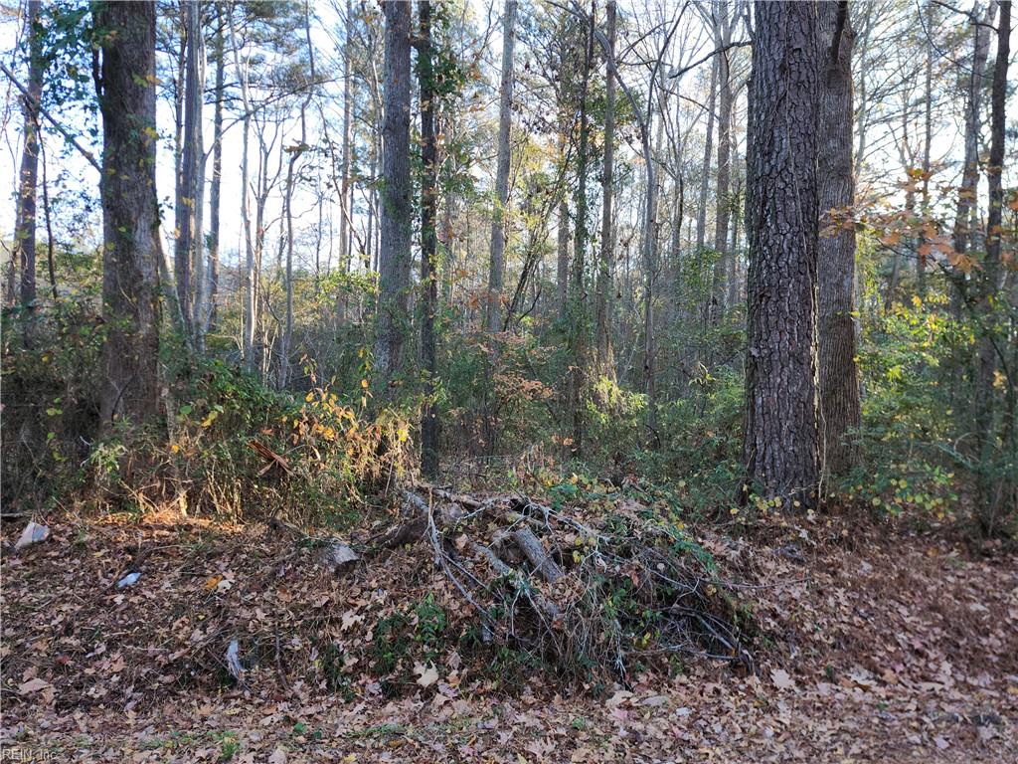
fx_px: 676
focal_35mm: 23
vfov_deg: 58.9
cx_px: 509
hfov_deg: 73.9
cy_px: 382
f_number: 1.8
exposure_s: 1/120
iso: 50
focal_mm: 5.54
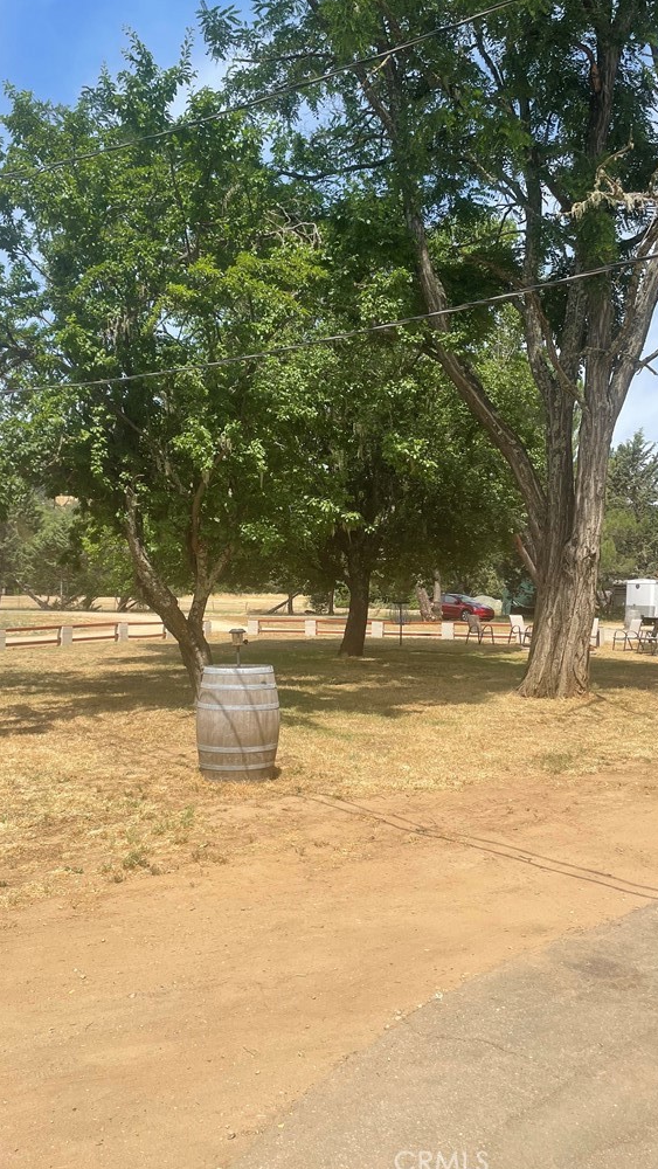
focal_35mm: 29
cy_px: 580
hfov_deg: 40.2
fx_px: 899
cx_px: 316
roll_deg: -0.6
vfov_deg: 66.1
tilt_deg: +1.8
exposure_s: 1/2506
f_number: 1.6
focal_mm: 4.2
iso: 32
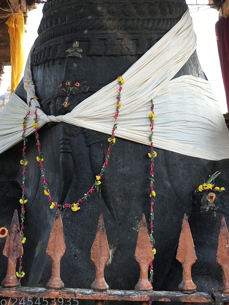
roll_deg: +0.1
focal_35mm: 58
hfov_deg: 25.2
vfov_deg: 31.6
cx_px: 108
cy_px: 27
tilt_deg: +16.4
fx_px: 512
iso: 25
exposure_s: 1/118
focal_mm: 4.15
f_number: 2.2
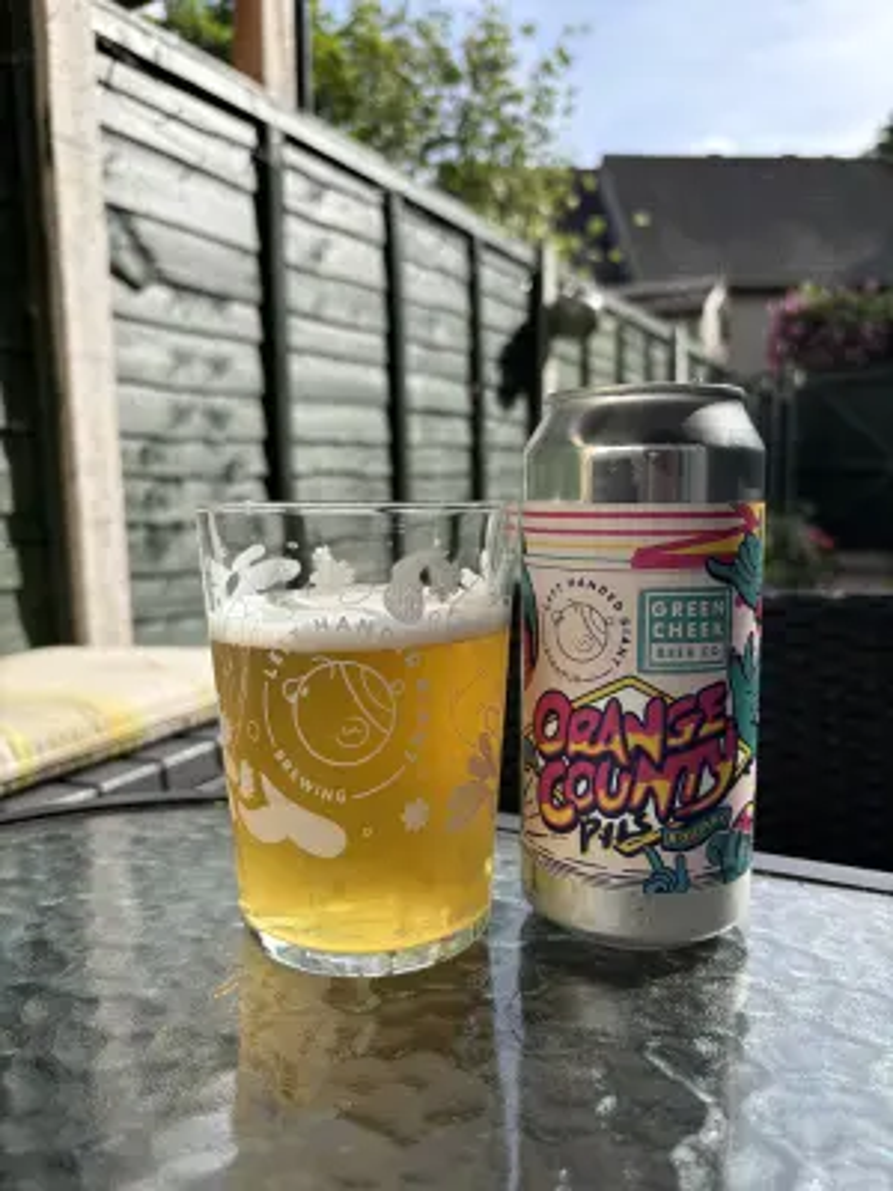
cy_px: 596
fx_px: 894
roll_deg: +0.5
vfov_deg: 67.3
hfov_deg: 53.1
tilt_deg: -7.3
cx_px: 446
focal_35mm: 26
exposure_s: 1/1477
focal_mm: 5.96
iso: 50
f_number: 1.6
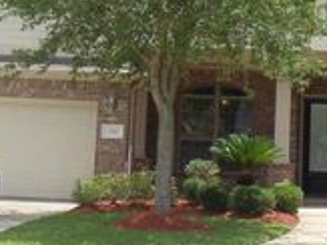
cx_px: 359
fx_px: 1274
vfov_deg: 10.9
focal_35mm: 135
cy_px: -9
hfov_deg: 14.3
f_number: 7.1
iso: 80
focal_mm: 6
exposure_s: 1/160
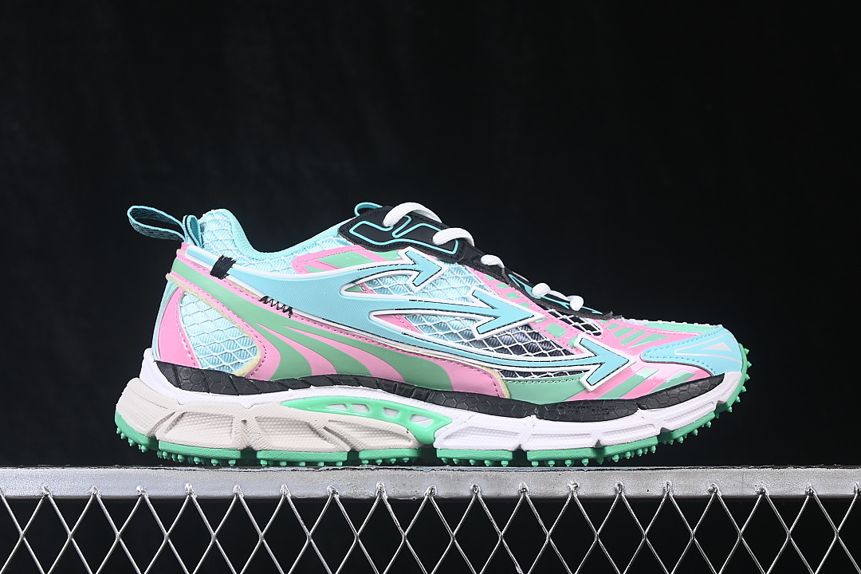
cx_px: 430
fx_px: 1794
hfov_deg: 27.0
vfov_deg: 18.2
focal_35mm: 75
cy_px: 287
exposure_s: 1/80
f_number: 7.1
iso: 160
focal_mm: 50
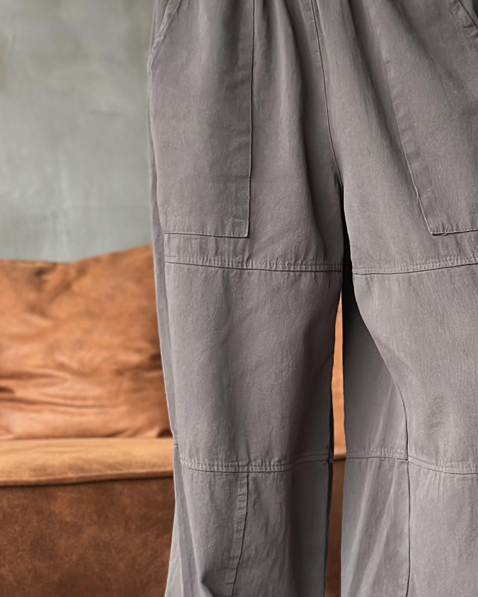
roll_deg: +0.7
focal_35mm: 108
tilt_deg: +3.5
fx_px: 1910
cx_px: 372
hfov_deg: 14.2
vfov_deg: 17.8
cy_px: 283
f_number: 1.78
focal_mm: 6.86
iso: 400
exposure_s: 1/40
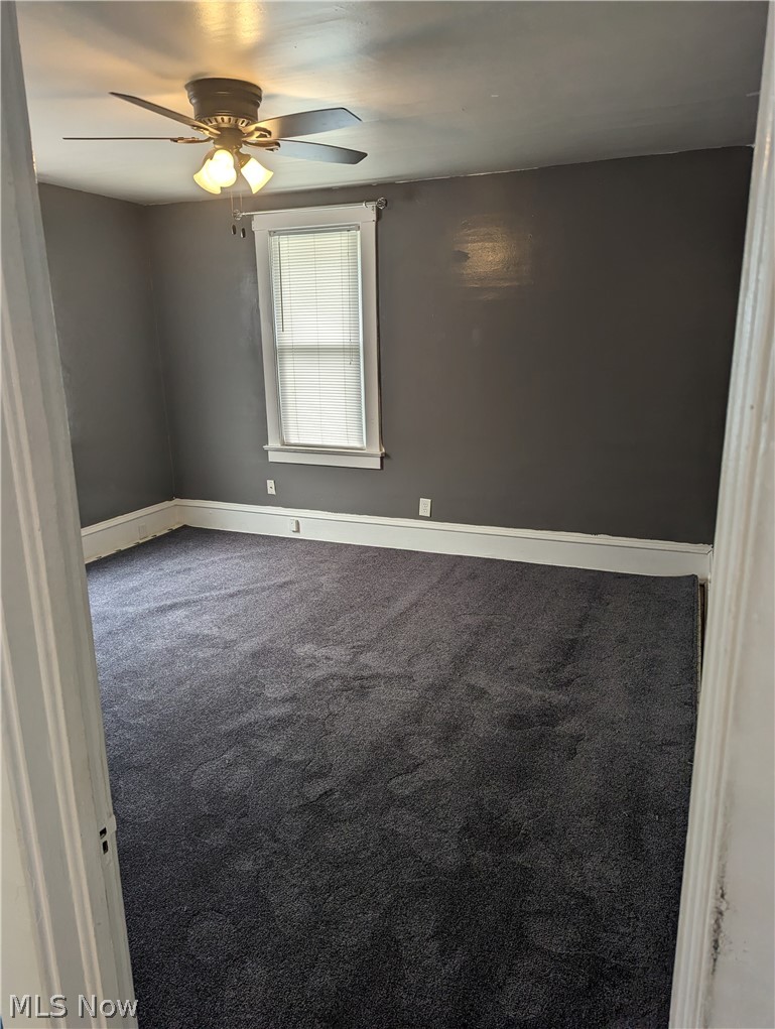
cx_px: 388
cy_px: 514
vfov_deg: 71.5
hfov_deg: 56.9
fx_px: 714
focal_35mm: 24
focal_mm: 6.81
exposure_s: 1/56
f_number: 1.85
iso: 48
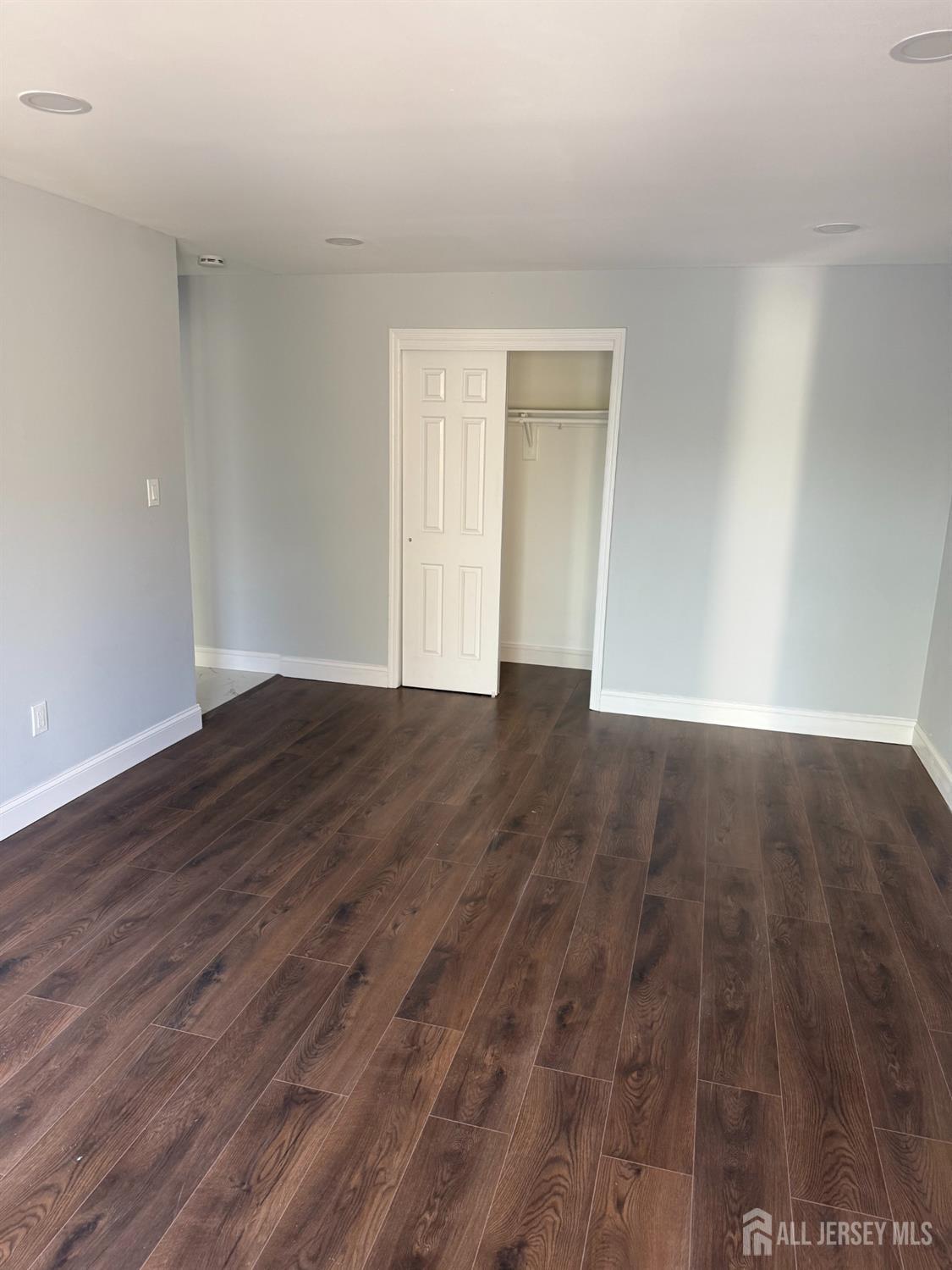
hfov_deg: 56.8
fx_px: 880
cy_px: 635
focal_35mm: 24
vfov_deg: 71.6
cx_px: 476
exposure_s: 1/85
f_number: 1.78
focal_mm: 6.76
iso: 200
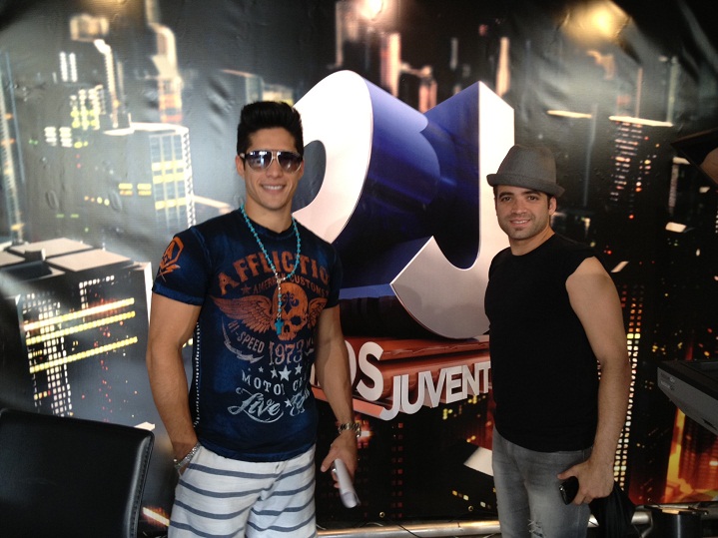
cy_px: 269
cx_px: 359
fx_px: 726
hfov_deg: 52.6
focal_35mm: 35
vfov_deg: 40.7
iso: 125
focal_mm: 4.28
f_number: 2.4
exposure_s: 1/20
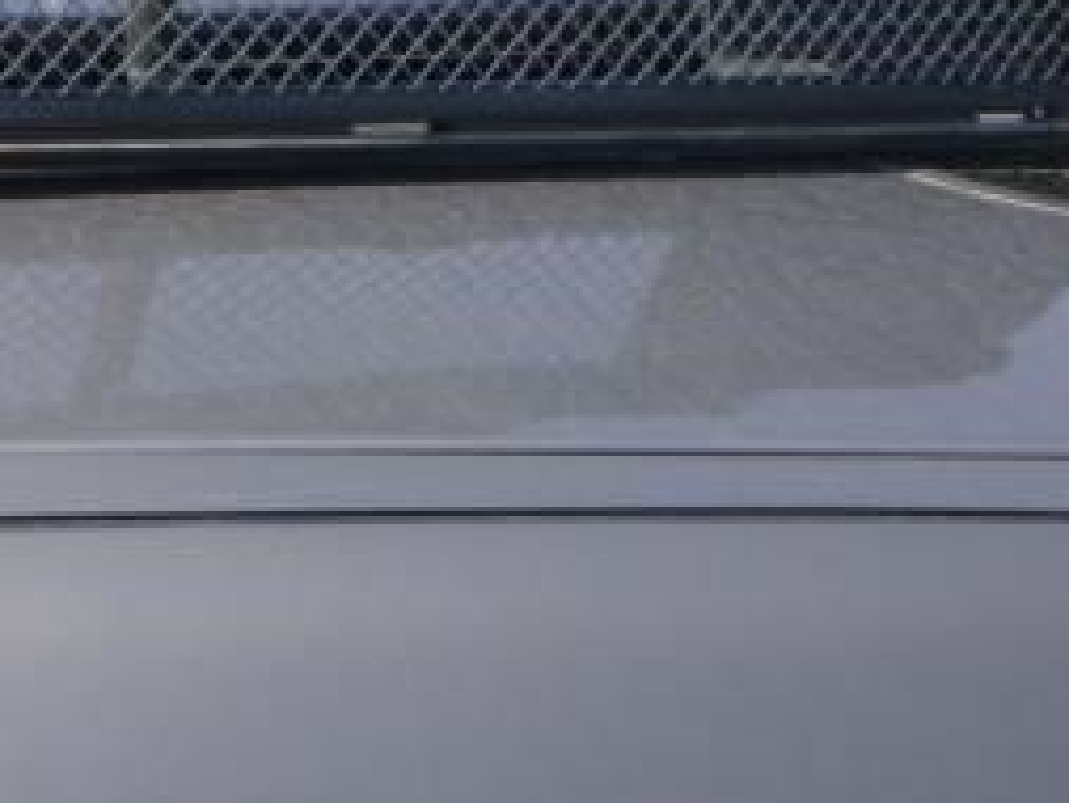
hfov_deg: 21.5
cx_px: -439
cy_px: -34
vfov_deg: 18.1
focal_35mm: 79
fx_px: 2441
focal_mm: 4.5
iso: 100
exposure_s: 1/500
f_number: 3.9
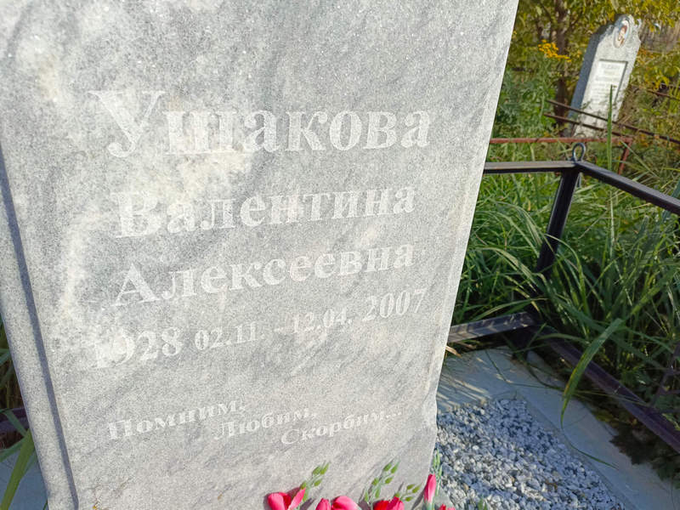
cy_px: 255
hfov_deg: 69.4
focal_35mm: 25
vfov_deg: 54.9
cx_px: 340
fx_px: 491
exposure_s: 1/1230
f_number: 1.69
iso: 106
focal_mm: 4.76
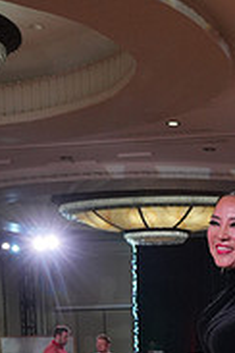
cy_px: 449
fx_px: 930
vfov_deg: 19.8
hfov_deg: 13.5
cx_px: 363
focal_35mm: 95
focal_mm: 30
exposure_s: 1/400
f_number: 5.6
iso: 1600
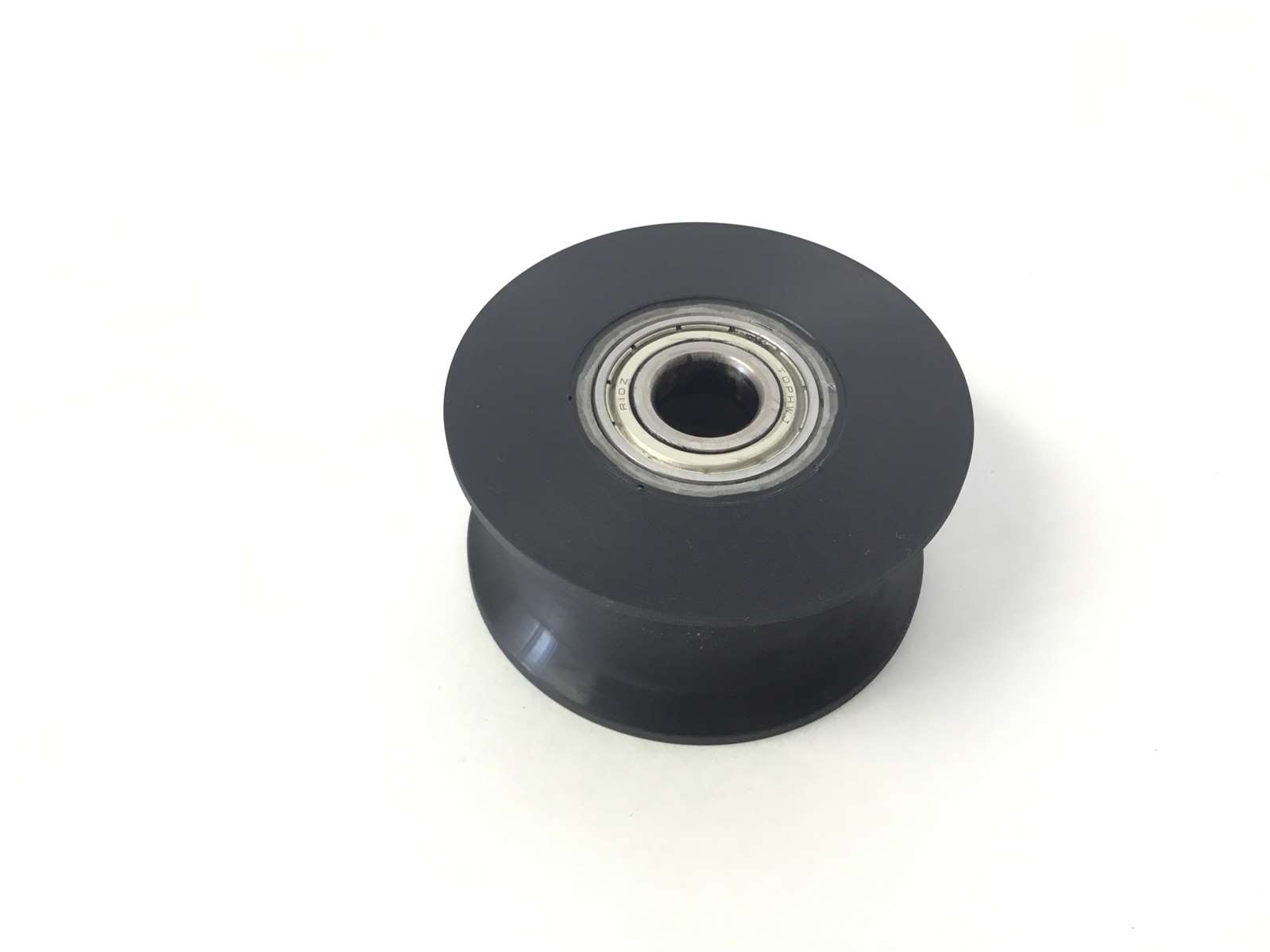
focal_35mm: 31
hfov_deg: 58.4
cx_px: 635
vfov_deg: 45.4
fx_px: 1137
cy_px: 476
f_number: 2.4
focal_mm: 3.3
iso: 40
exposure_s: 1/30
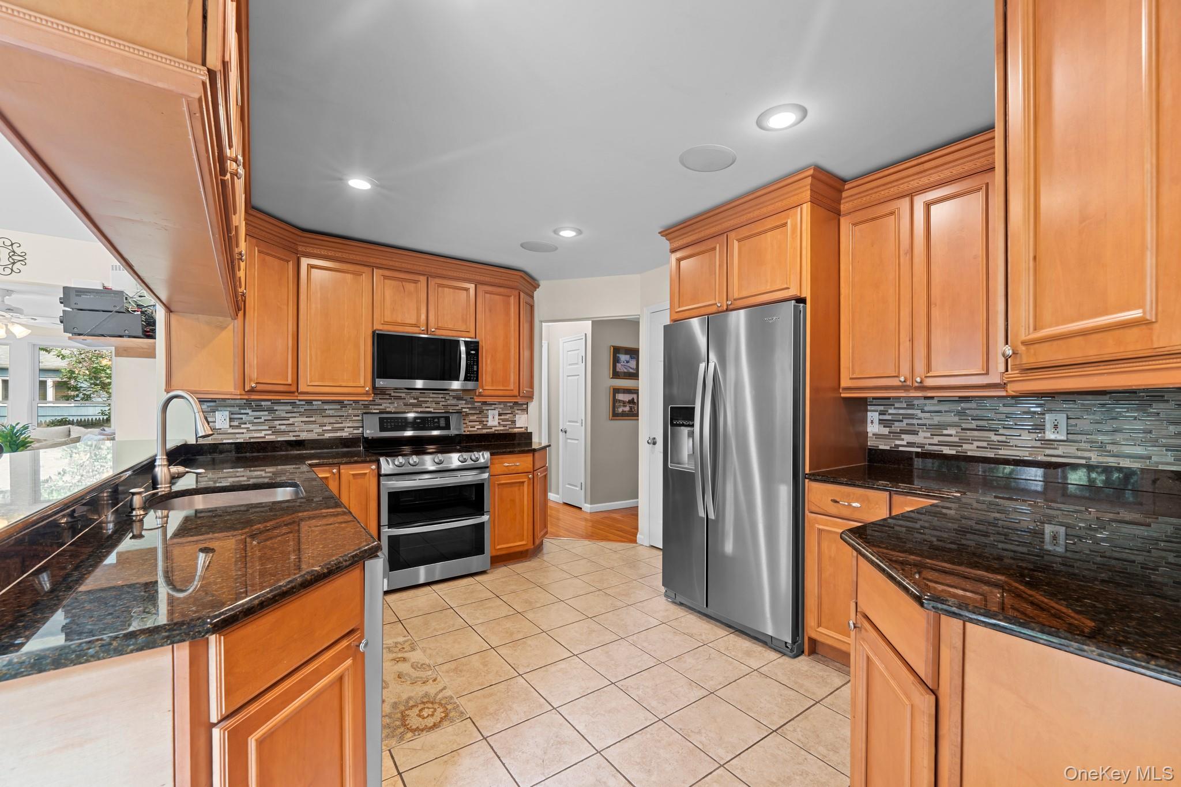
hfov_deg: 104.3
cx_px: 590
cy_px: 394
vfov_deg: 81.2
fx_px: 459
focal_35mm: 14
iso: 200
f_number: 10
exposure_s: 1.3
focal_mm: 14
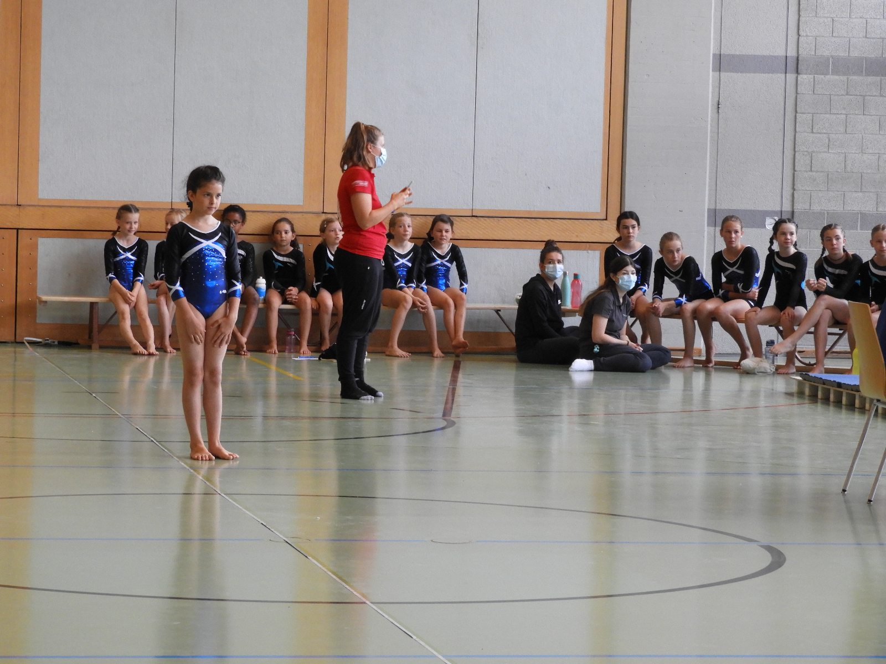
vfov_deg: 11.0
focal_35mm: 135
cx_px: 443
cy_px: 332
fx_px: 3455
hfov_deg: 14.6
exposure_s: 1/40
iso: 400
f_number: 5
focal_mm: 24.2
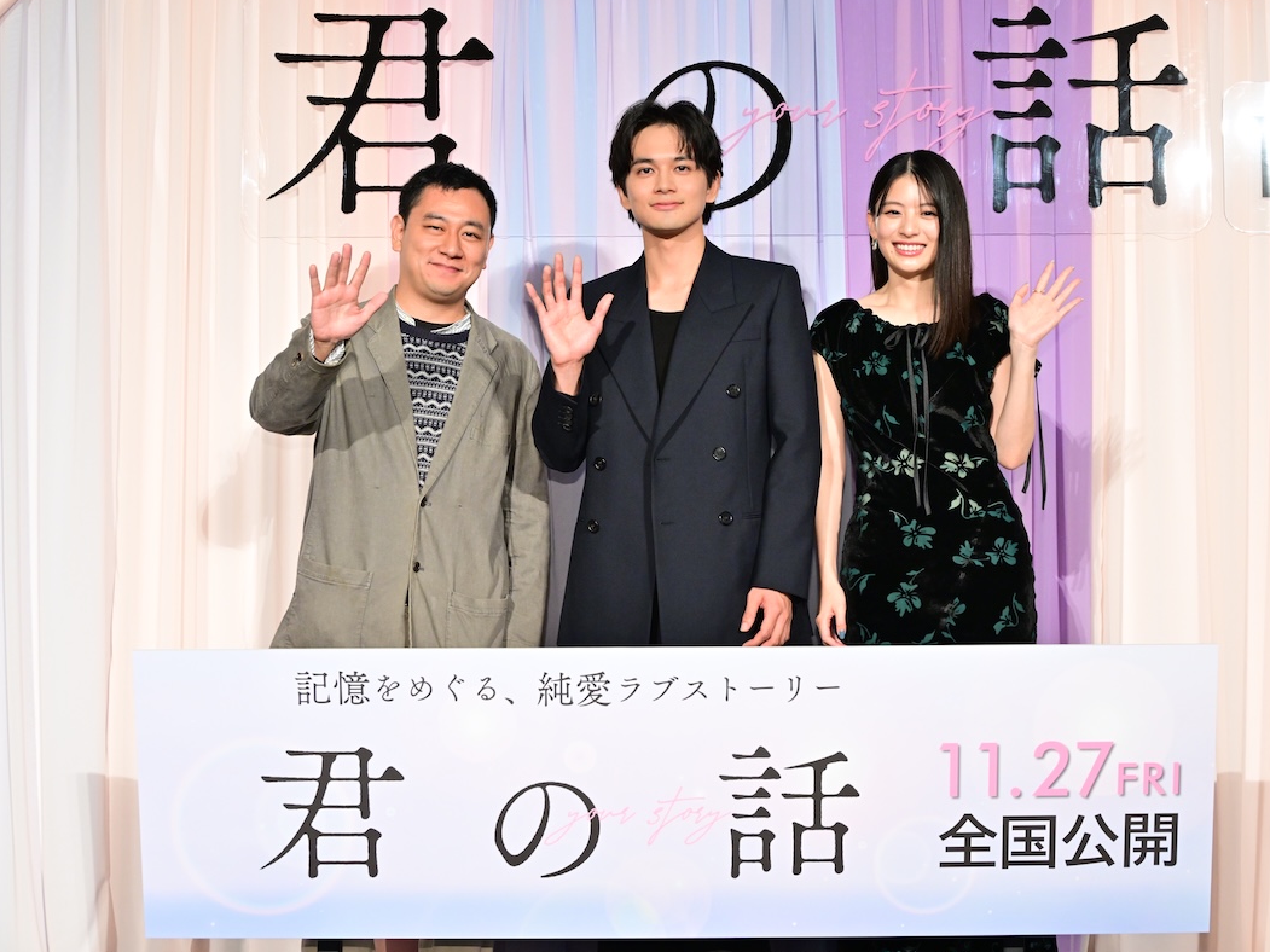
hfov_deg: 34.3
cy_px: 477
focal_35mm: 56
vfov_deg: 26.1
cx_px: 674
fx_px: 2054
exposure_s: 1/200
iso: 3200
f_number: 5.6
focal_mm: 51
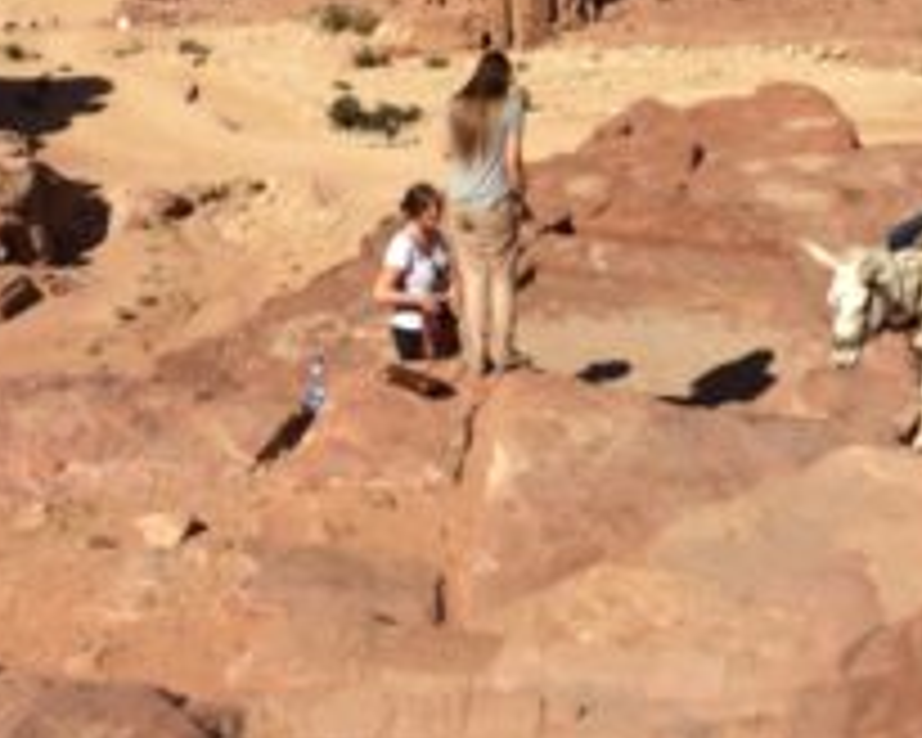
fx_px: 1555
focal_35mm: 57
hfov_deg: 32.4
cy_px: 72
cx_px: 684
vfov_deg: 25.8
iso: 32
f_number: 2.2
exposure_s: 1/3425
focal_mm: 4.12
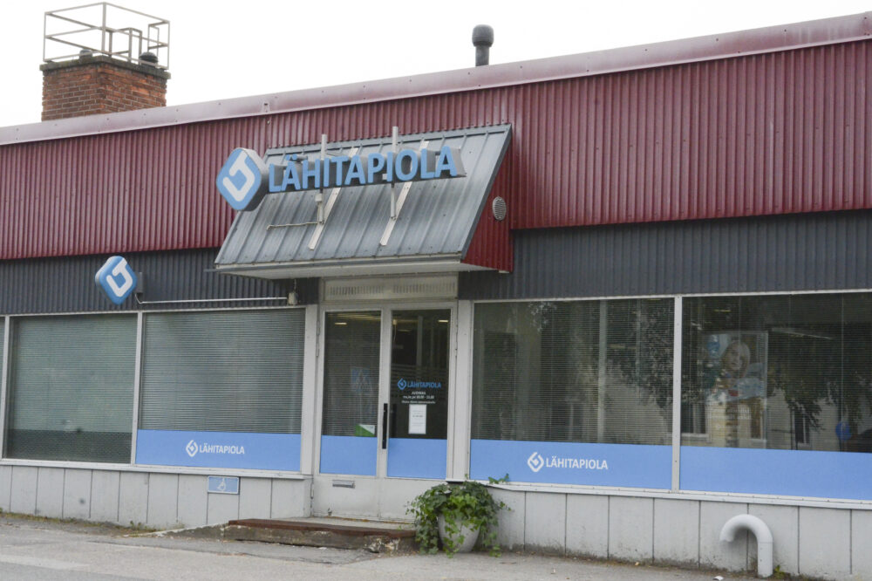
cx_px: 436
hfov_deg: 28.1
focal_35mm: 72
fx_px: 1743
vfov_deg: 18.9
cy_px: 290
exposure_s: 1/1000
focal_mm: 48
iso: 3200
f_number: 16
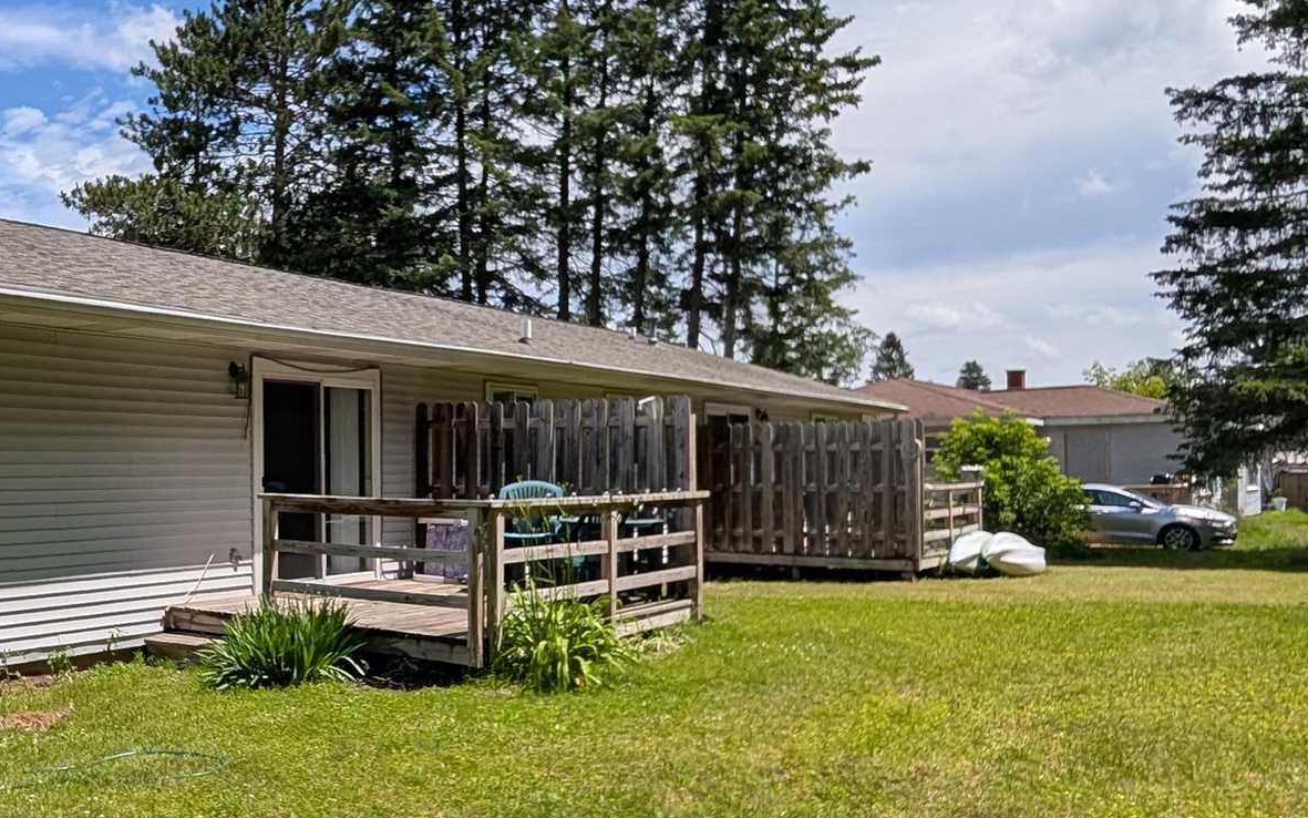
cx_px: 266
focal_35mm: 33
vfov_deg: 38.3
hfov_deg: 54.3
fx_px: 1176
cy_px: 461
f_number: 1.7
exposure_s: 1/3906
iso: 56
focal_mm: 2.02
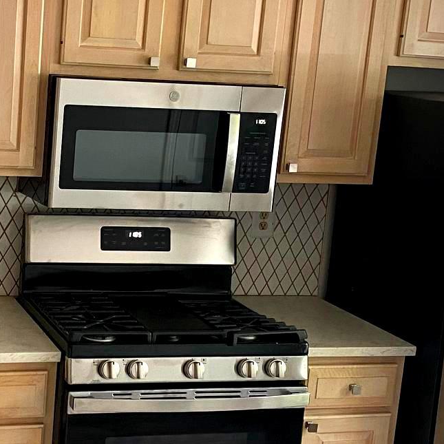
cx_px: 38
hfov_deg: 23.0
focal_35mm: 73
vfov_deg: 23.7
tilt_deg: -11.3
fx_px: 1059
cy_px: 253
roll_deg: -3.6
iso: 200
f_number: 1.8
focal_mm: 4.25
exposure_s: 1/60
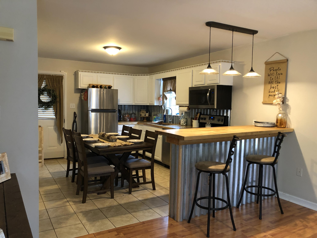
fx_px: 256
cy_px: 119
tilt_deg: -4.1
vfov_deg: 49.7
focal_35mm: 28
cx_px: 158
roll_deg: -0.8
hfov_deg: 63.4
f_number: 1.8
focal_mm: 3.99
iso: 80
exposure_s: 1/15
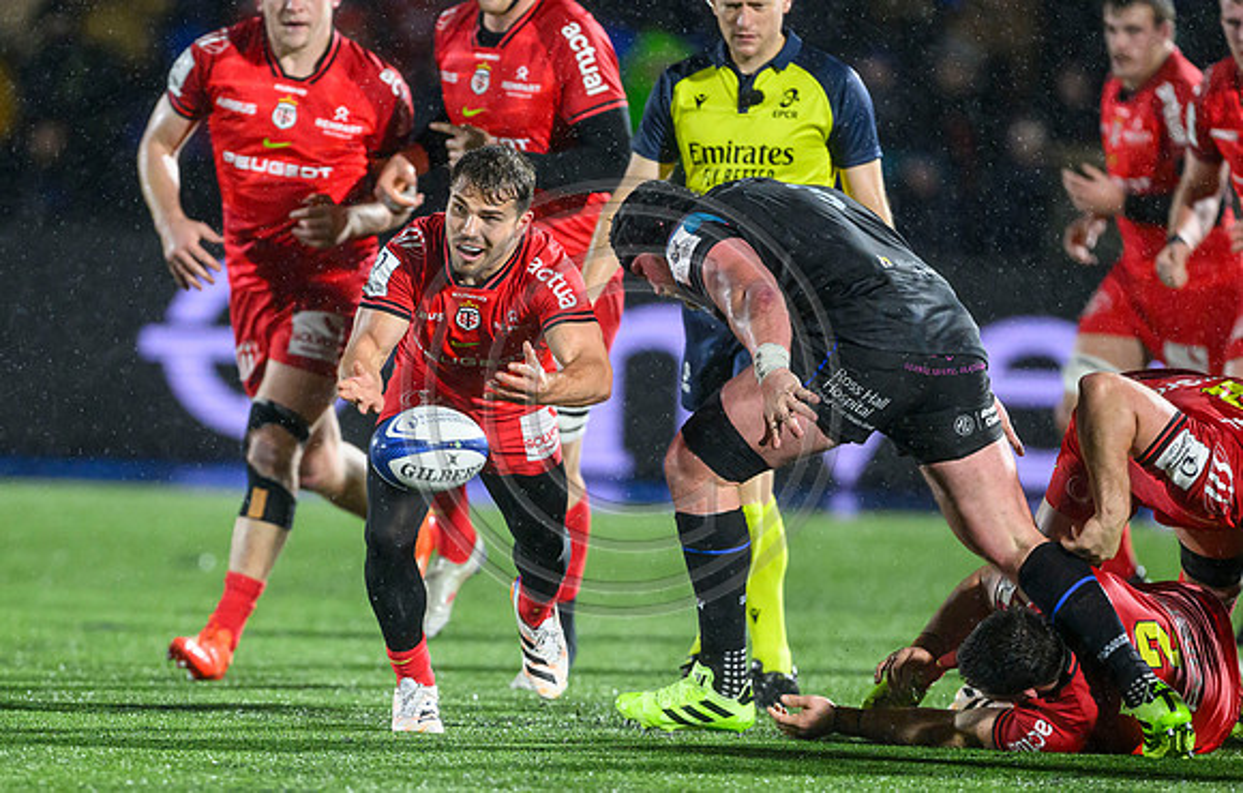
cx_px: 481
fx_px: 20156
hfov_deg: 3.5
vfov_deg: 2.3
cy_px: 604
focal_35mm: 592
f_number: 3.2
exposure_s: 1/1600
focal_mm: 400
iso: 5000
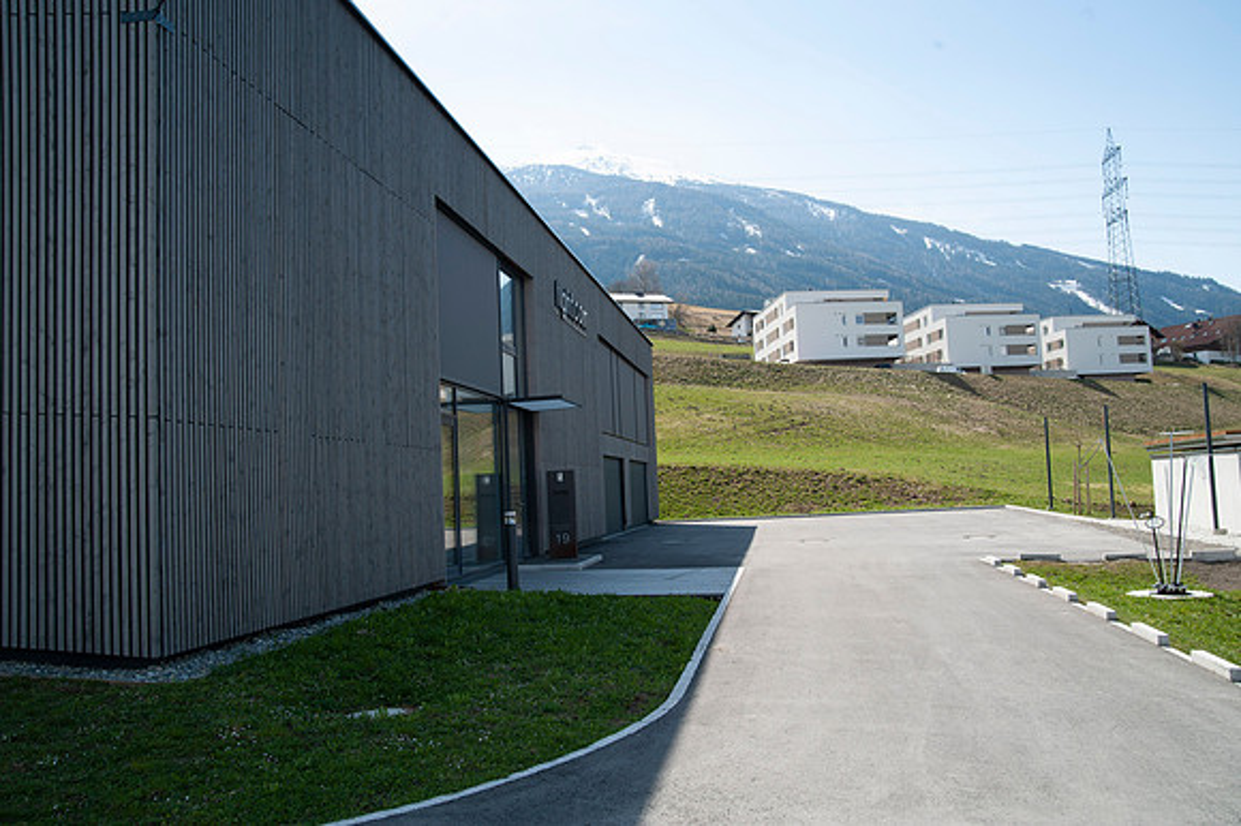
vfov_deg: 46.4
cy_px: 413
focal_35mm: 28
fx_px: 965
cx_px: 620
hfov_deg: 65.5
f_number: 11
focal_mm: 28
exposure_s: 1/250
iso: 200
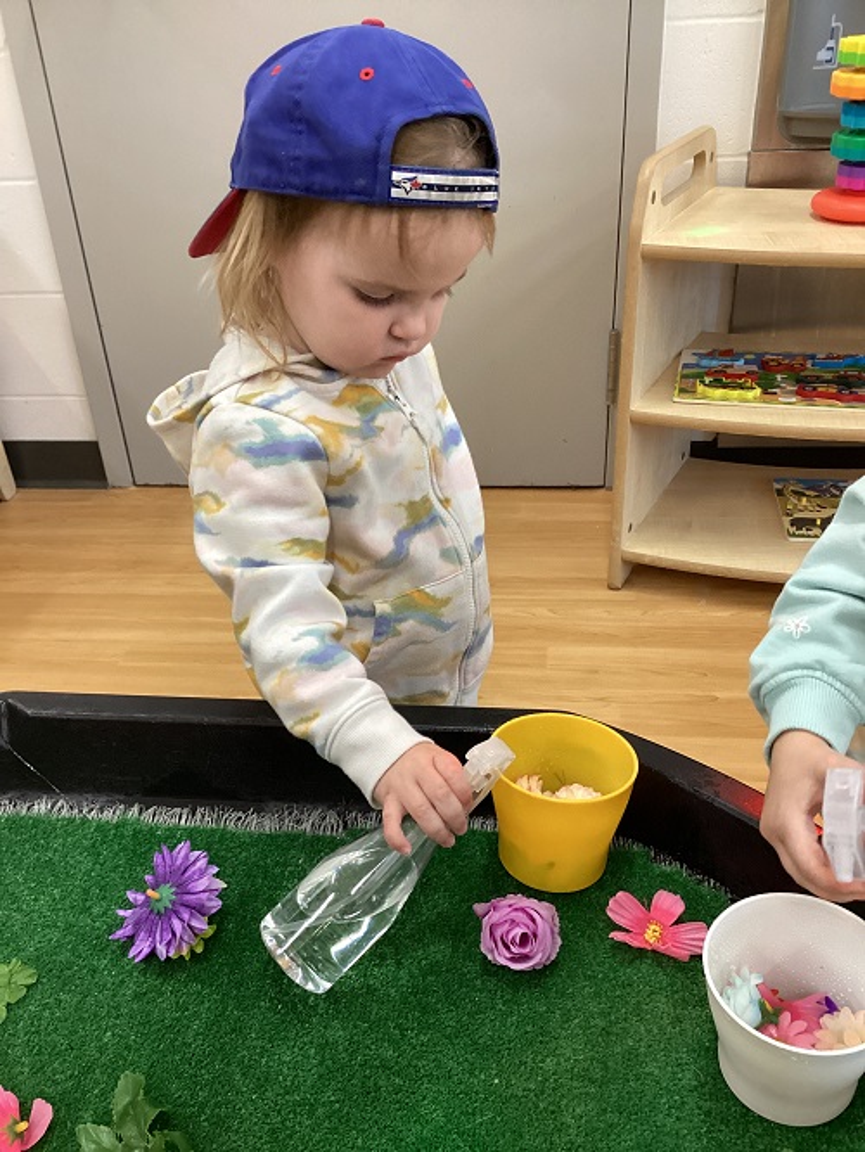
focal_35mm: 31
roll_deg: +2.7
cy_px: 576
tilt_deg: -32.1
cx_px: 432
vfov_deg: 58.3
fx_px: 1032
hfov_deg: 45.5
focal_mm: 3.3
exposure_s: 1/60
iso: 250
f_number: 2.4
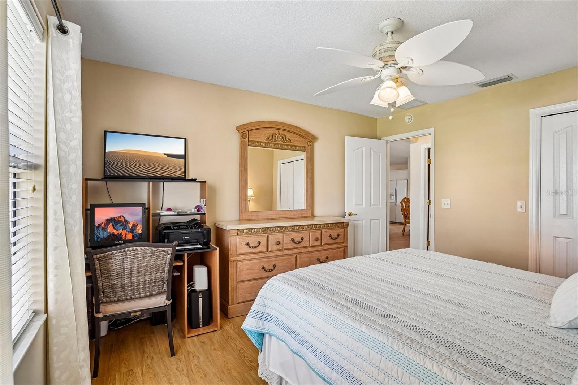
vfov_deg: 70.4
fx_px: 273
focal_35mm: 17
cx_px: 289
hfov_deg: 93.3
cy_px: 192
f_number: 8
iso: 400
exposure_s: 1/25
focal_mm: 17
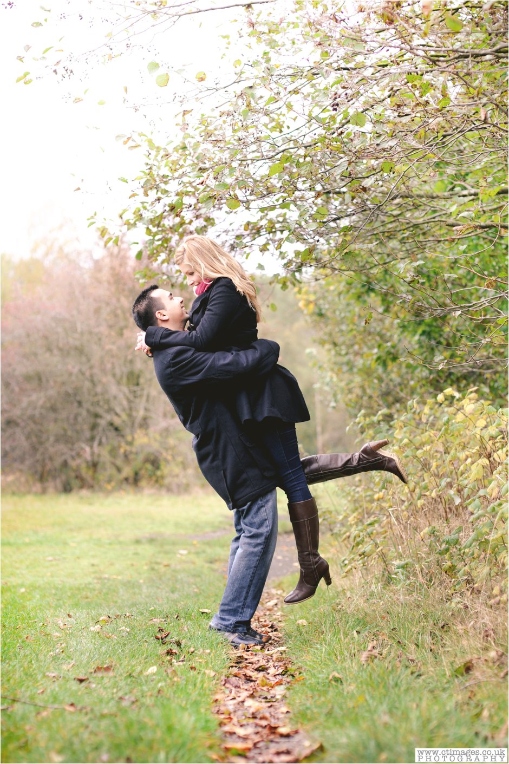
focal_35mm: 85
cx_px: 254
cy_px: 382
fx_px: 1803
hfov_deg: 16.1
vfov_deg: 23.9
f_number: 3.2
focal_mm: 85
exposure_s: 1/200
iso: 320
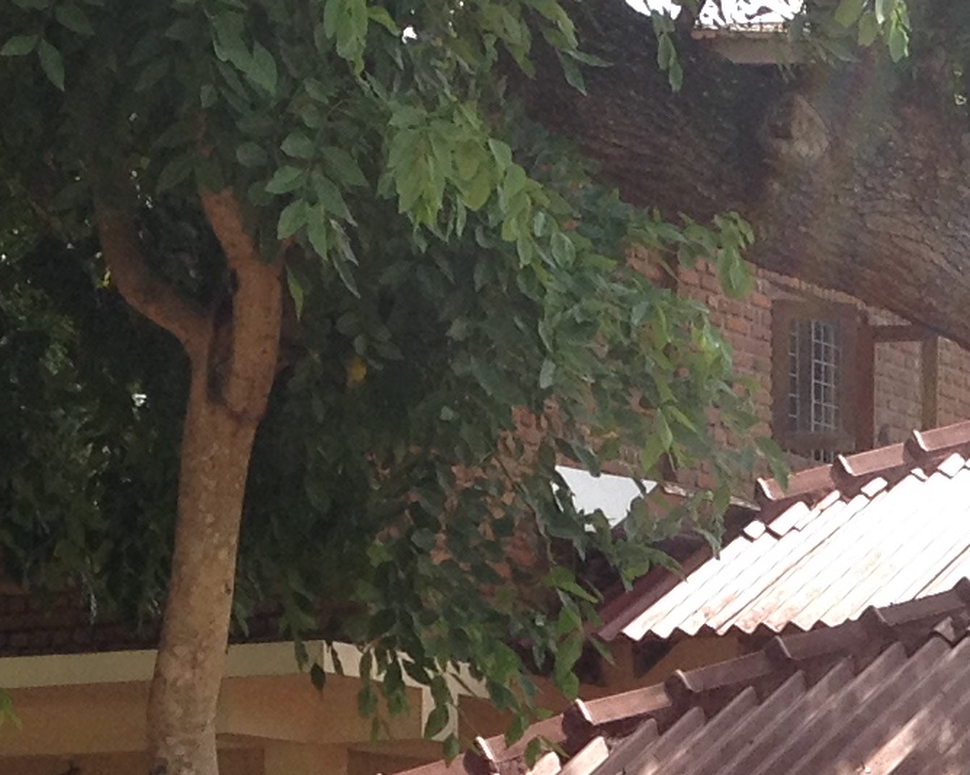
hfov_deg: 11.5
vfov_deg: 9.2
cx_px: 743
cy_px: 785
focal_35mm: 167
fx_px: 4793
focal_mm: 4.28
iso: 50
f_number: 2.4
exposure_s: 1/836
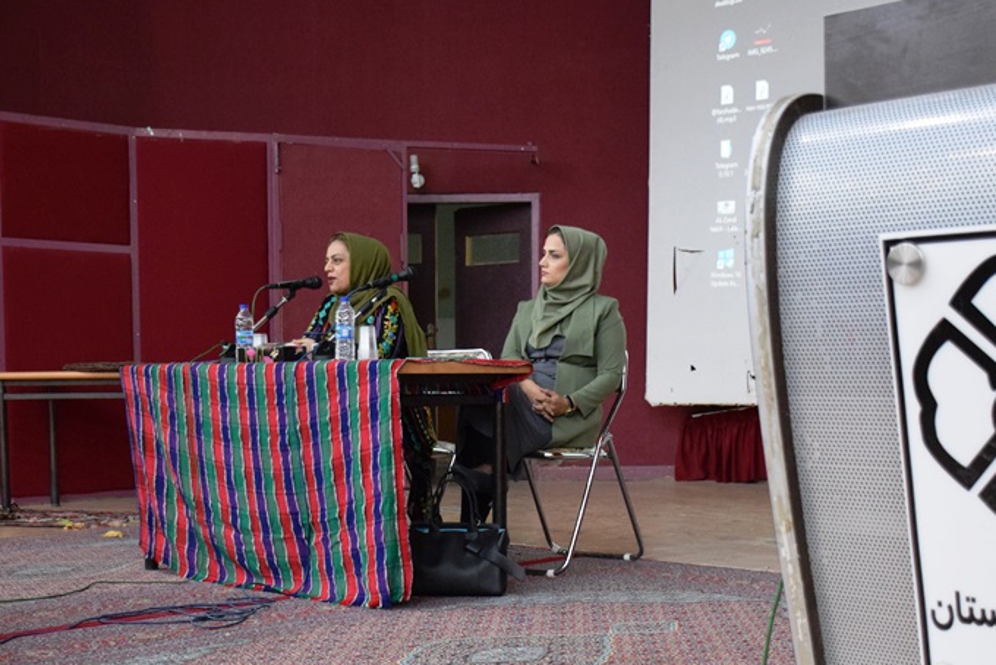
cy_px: 455
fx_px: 1404
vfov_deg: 26.5
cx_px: 580
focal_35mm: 51
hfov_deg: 38.9
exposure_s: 1/60
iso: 2500
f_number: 3.8
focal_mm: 23
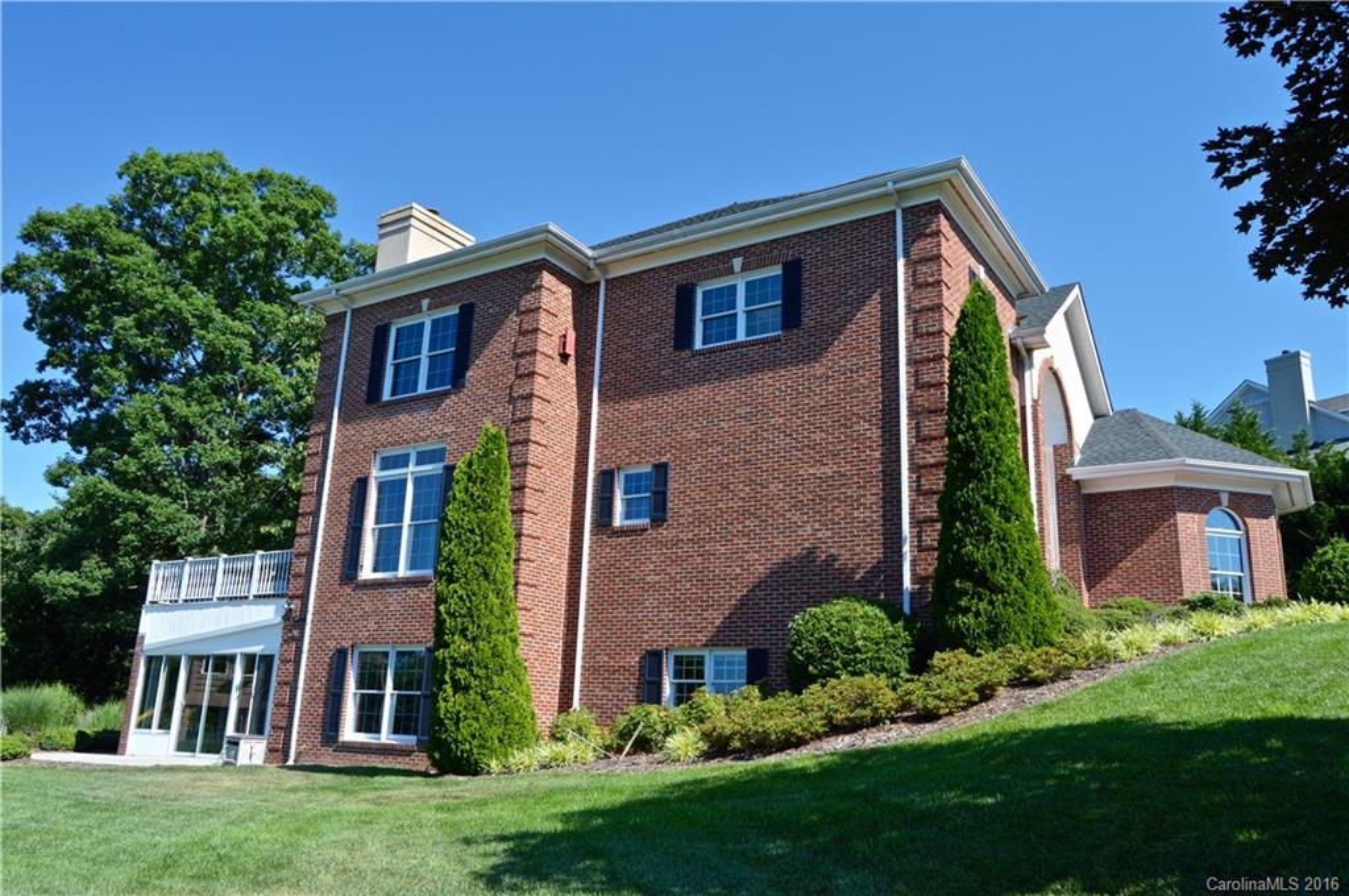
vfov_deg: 47.8
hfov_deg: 67.4
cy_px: 448
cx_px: 674
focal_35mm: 27
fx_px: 1010
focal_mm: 18
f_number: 7.1
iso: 100
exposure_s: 1/200
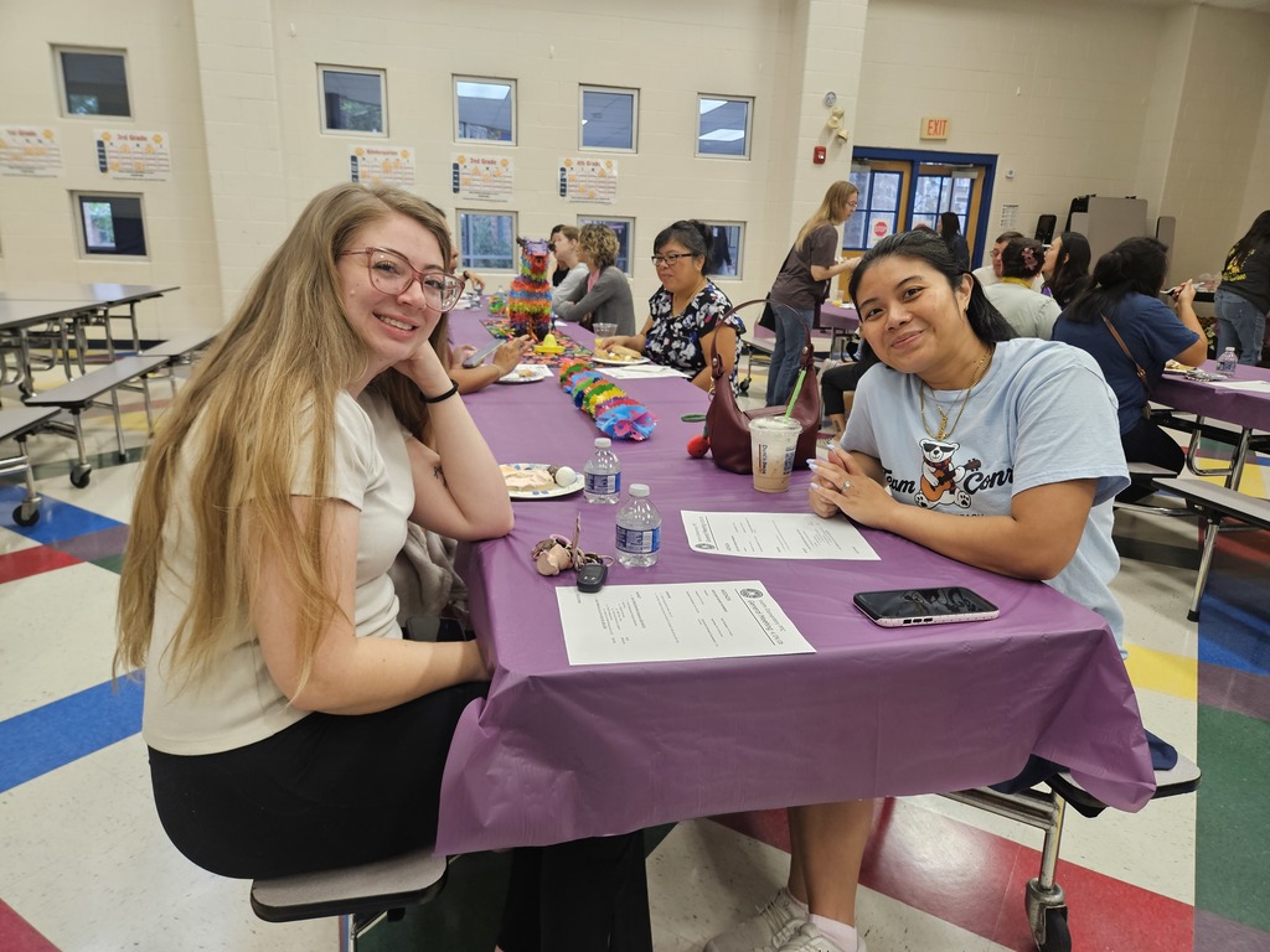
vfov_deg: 58.9
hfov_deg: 73.9
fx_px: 844
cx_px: 635
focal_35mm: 23
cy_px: 476
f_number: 1.8
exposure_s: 1/120
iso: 320
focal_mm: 5.4
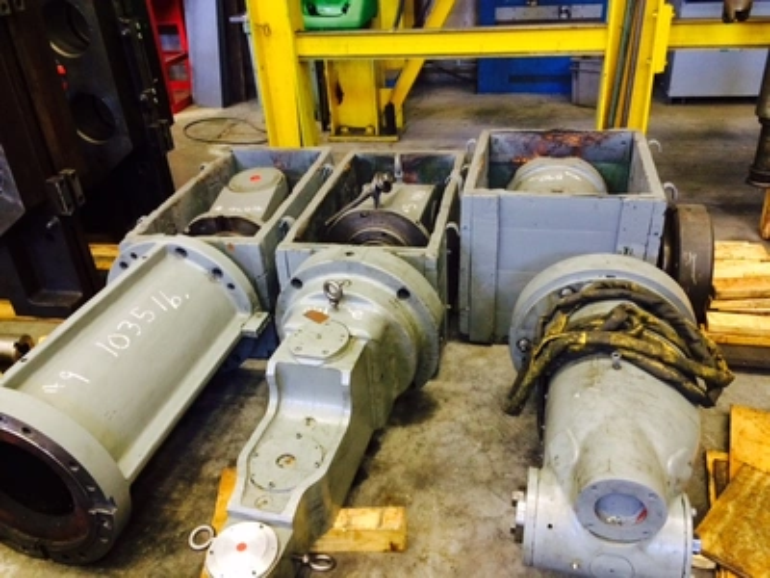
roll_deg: +3.4
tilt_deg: -33.1
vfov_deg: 48.2
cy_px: 289
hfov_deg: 61.7
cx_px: 385
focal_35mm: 29
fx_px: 645
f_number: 2.2
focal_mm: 4.15
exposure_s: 1/24
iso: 320
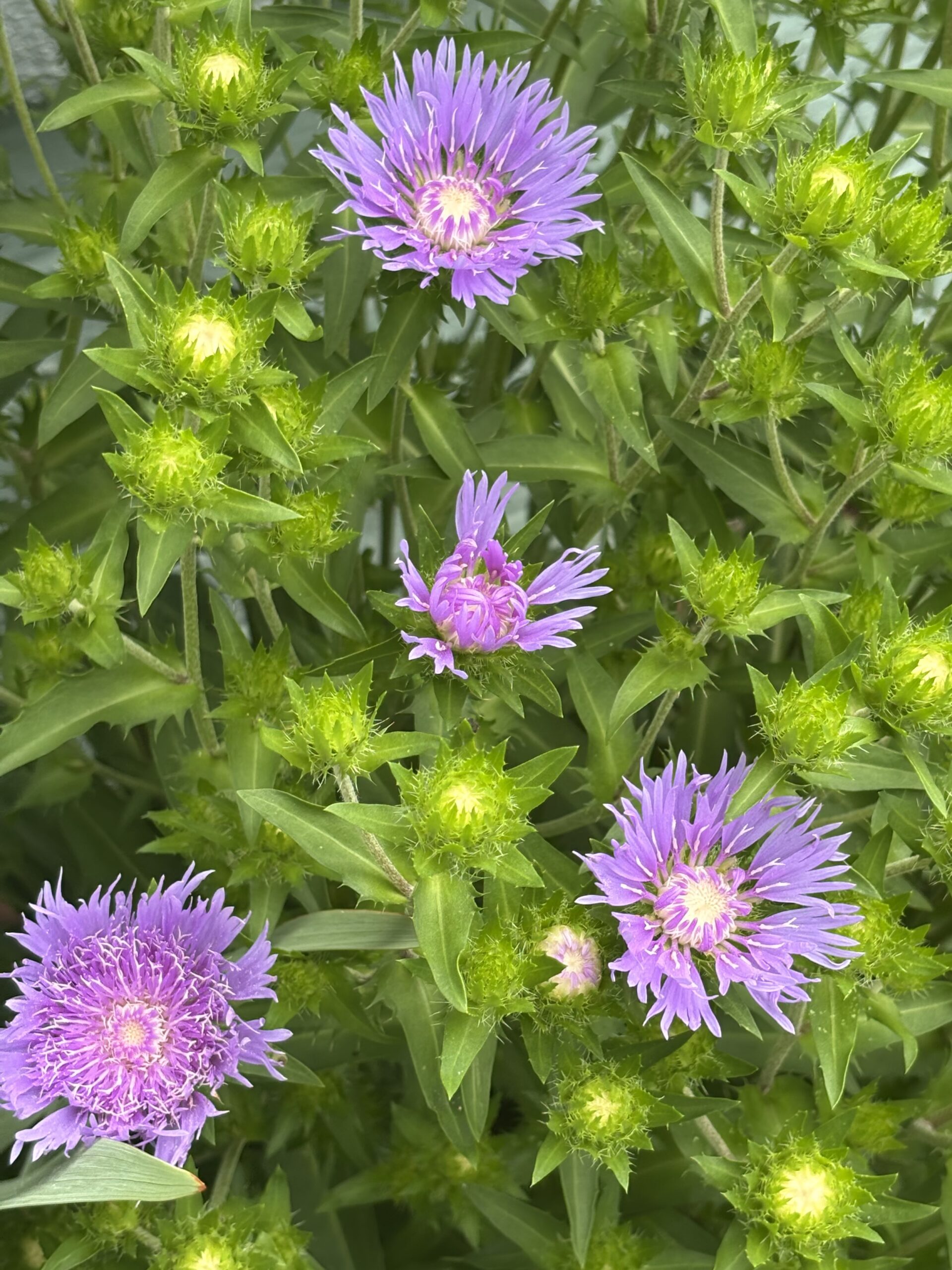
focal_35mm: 52
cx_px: 476
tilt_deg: -46.5
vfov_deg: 36.8
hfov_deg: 28.0
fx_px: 1907
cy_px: 635
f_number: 1.6
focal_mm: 5.96
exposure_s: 1/364
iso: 32
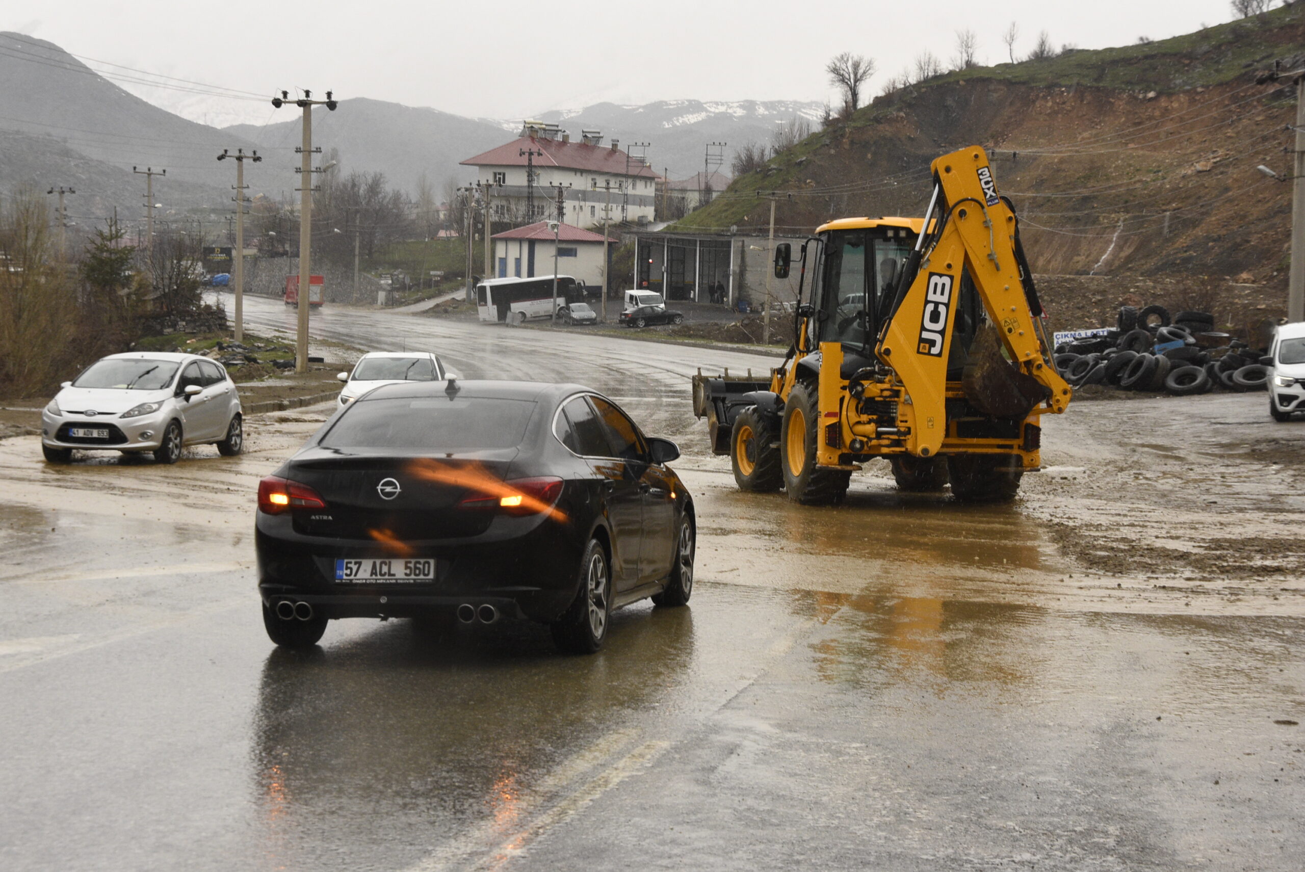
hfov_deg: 28.1
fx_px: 2612
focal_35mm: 72
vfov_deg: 19.0
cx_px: 652
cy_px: 436
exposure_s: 1/400
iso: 1250
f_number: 10
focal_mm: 48
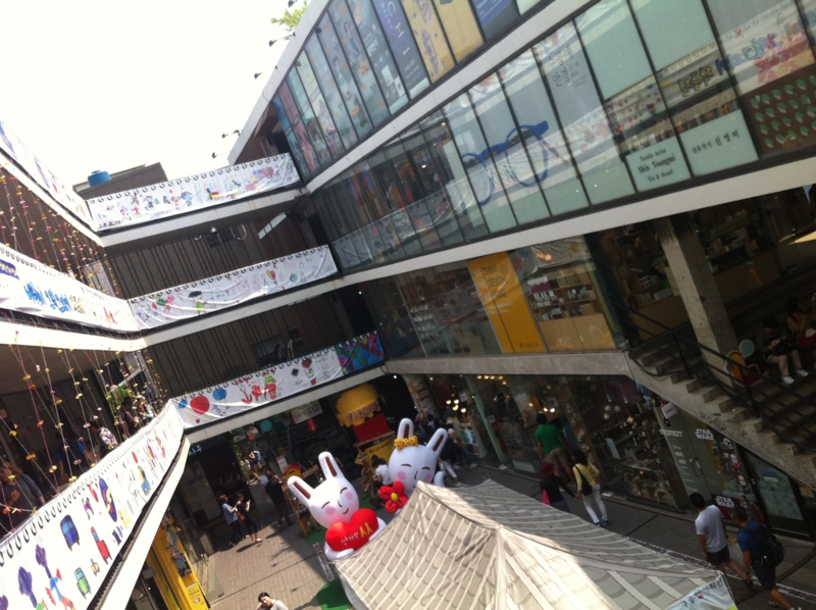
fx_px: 824
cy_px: 305
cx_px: 408
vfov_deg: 40.6
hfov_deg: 52.7
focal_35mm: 35
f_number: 2.8
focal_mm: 3.85
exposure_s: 1/559
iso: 80
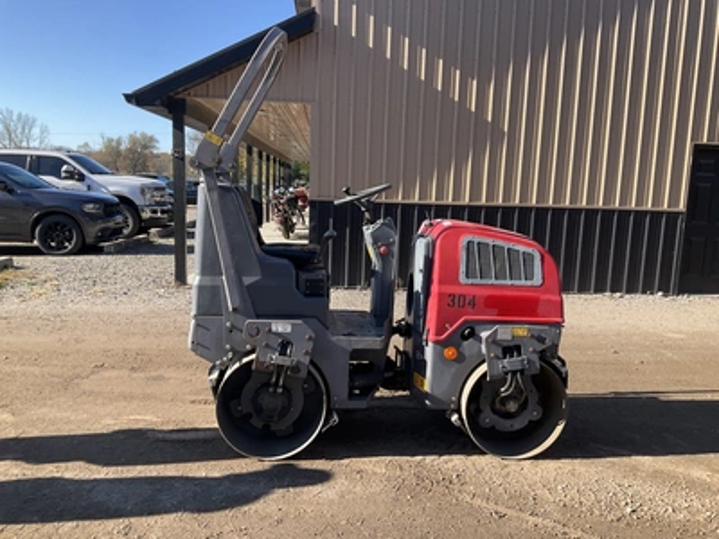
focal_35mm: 29
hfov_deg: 61.7
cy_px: 270
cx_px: 360
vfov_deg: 48.2
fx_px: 602
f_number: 1.8
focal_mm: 3
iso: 25
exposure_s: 1/574
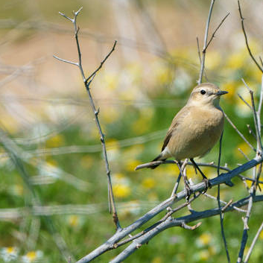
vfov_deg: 1.2
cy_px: 128
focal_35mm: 1515
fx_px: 13023
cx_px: 206
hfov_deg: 1.2
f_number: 7.1
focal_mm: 600
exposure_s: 1/1600
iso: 320
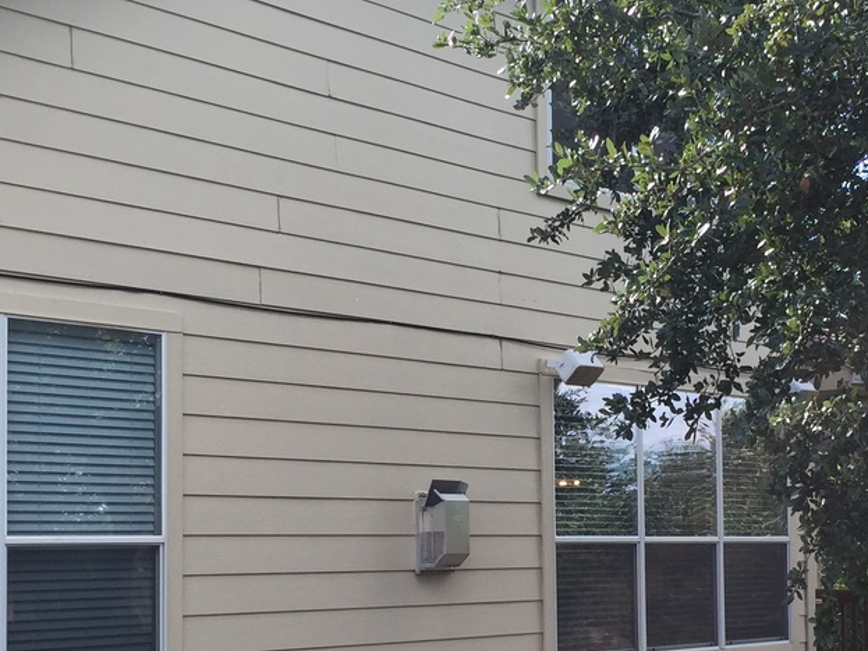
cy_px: 487
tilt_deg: +1.8
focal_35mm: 67
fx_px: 1680
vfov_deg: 21.7
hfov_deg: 28.7
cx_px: 616
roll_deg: -1.4
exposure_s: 1/370
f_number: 2.2
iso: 32
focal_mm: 4.15
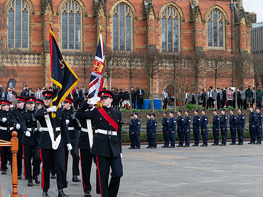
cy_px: 104
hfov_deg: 23.0
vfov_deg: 17.4
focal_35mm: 85
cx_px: 99
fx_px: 646
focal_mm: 62
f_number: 8
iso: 640
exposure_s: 1/400
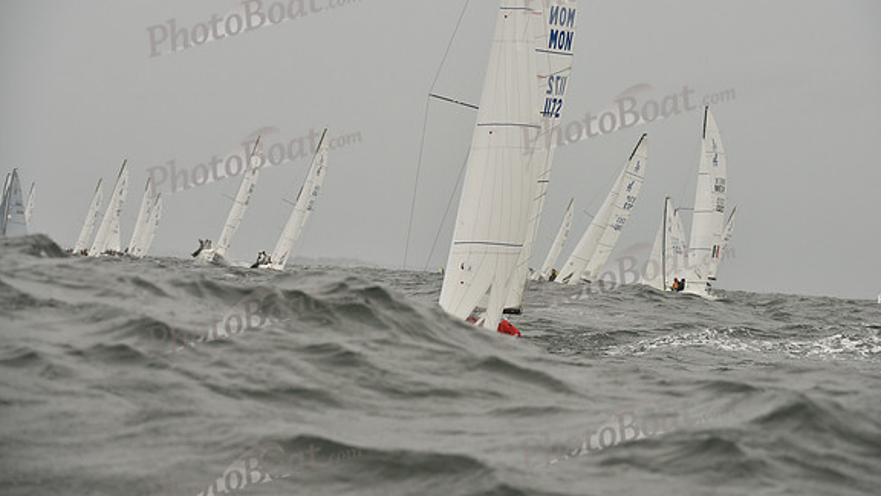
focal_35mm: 211
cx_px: 442
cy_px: 217
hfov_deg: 10.2
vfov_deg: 5.8
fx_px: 4929
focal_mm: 200
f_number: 7.1
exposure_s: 1/1250
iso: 400
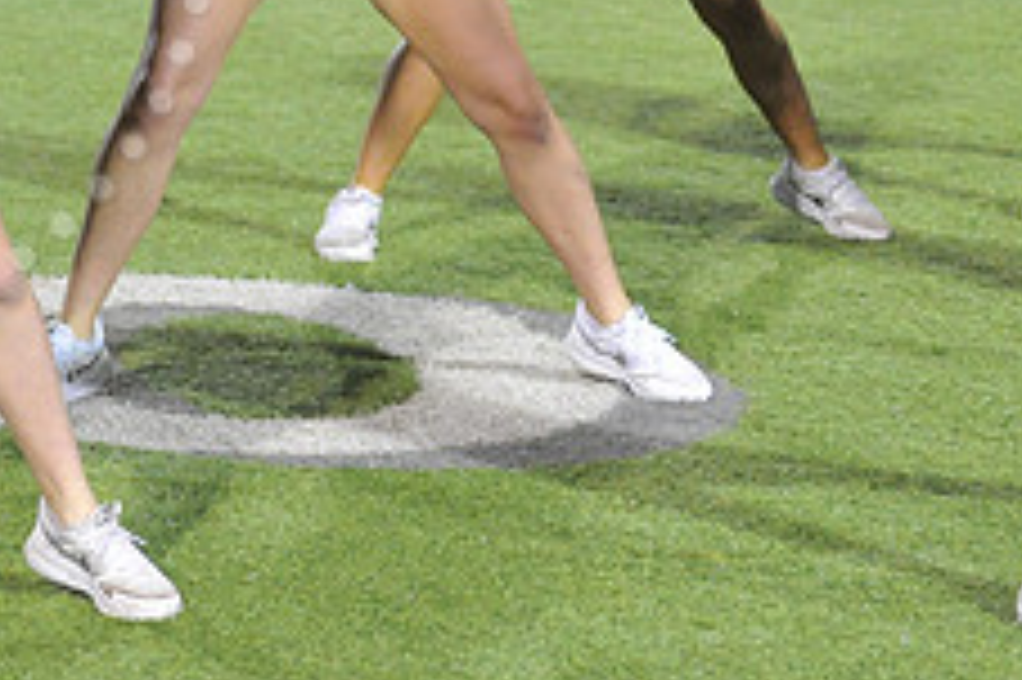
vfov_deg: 6.7
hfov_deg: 9.9
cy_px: -95
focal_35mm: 204
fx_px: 5787
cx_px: -212
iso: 4000
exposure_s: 1/160
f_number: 4
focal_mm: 80
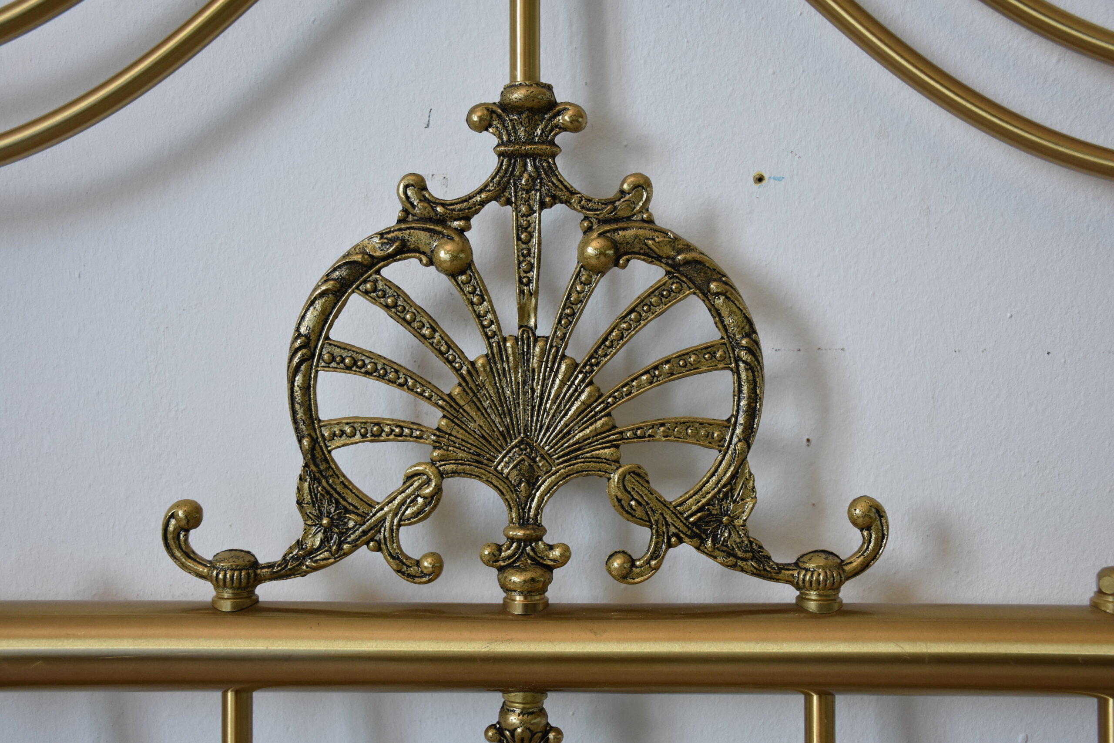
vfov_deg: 34.2
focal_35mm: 39
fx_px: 1207
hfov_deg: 49.6
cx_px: 557
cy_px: 372
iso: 800
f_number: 5
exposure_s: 1/100
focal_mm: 26
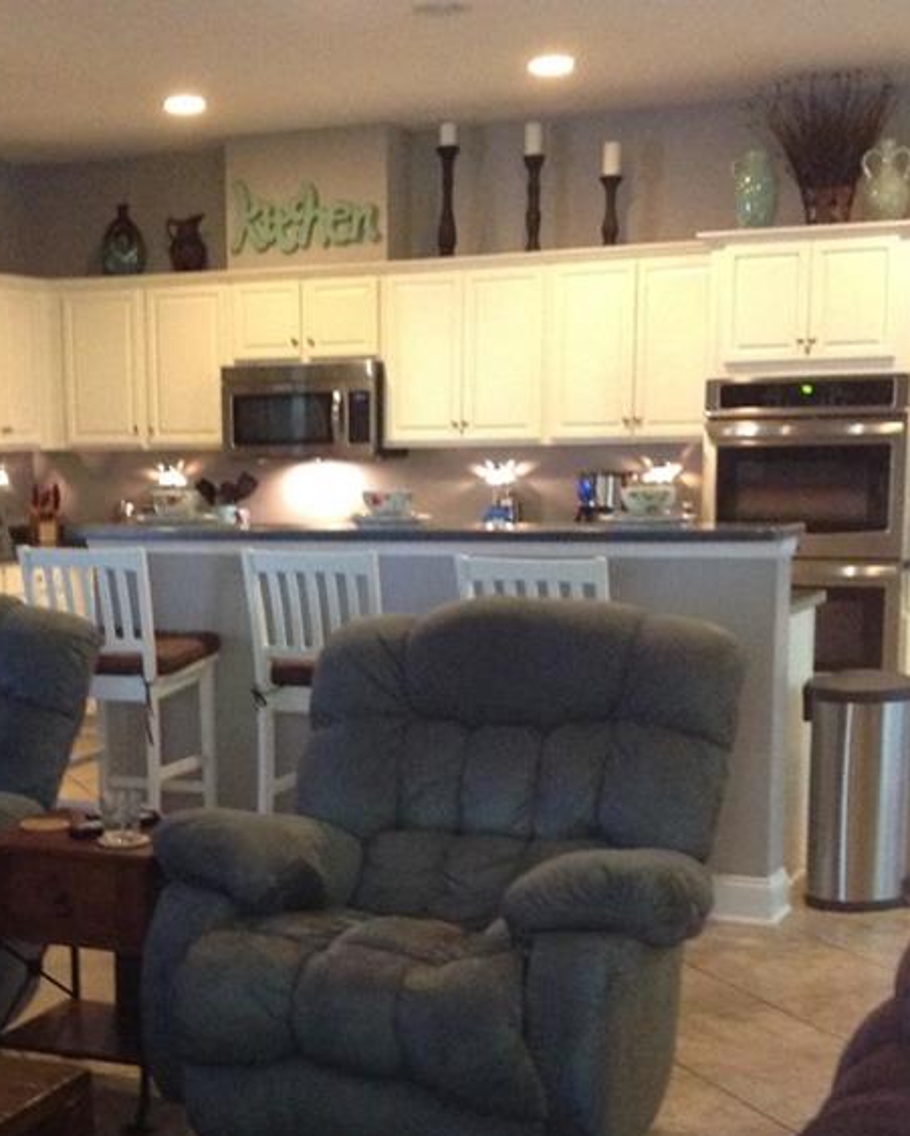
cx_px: 234
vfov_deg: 30.4
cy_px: 706
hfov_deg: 24.4
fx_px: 2086
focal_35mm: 62
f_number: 2.4
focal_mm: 4.28
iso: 500
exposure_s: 1/15
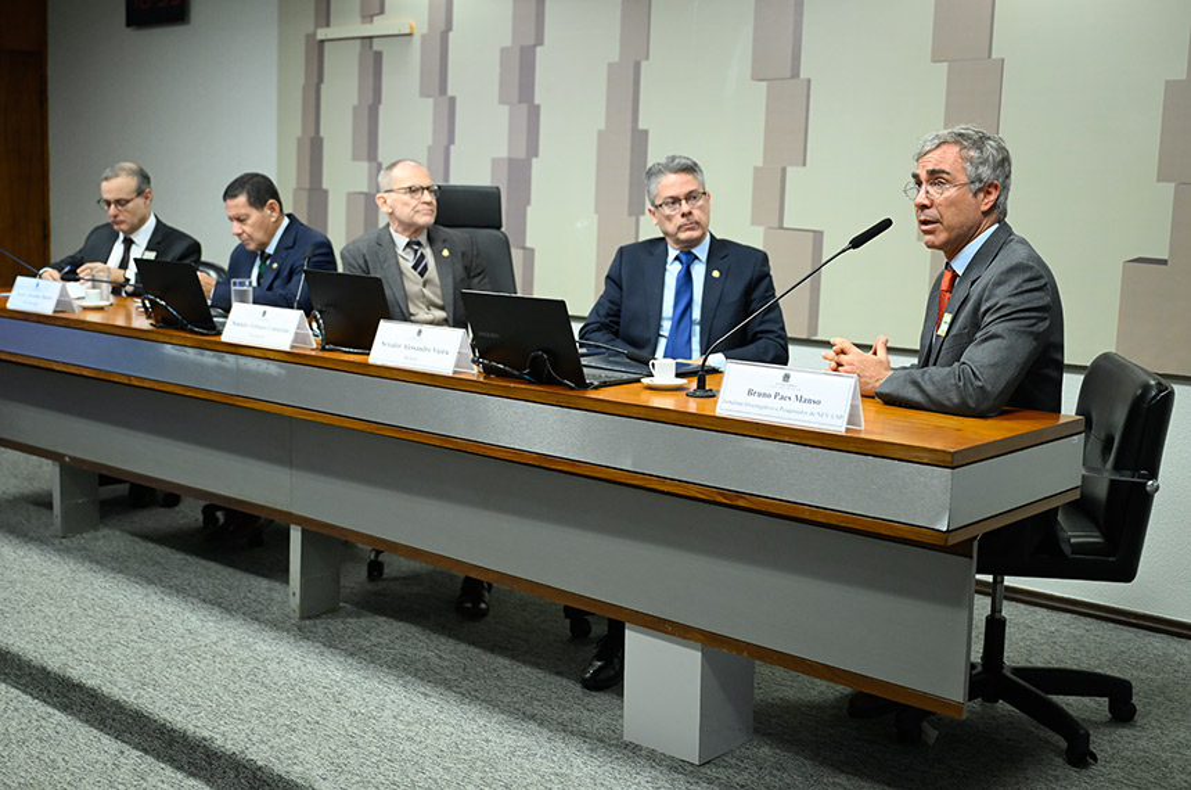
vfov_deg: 34.9
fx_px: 1255
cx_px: 596
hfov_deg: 50.8
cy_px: 395
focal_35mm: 38
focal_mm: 38
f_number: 2.8
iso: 1600
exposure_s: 1/160
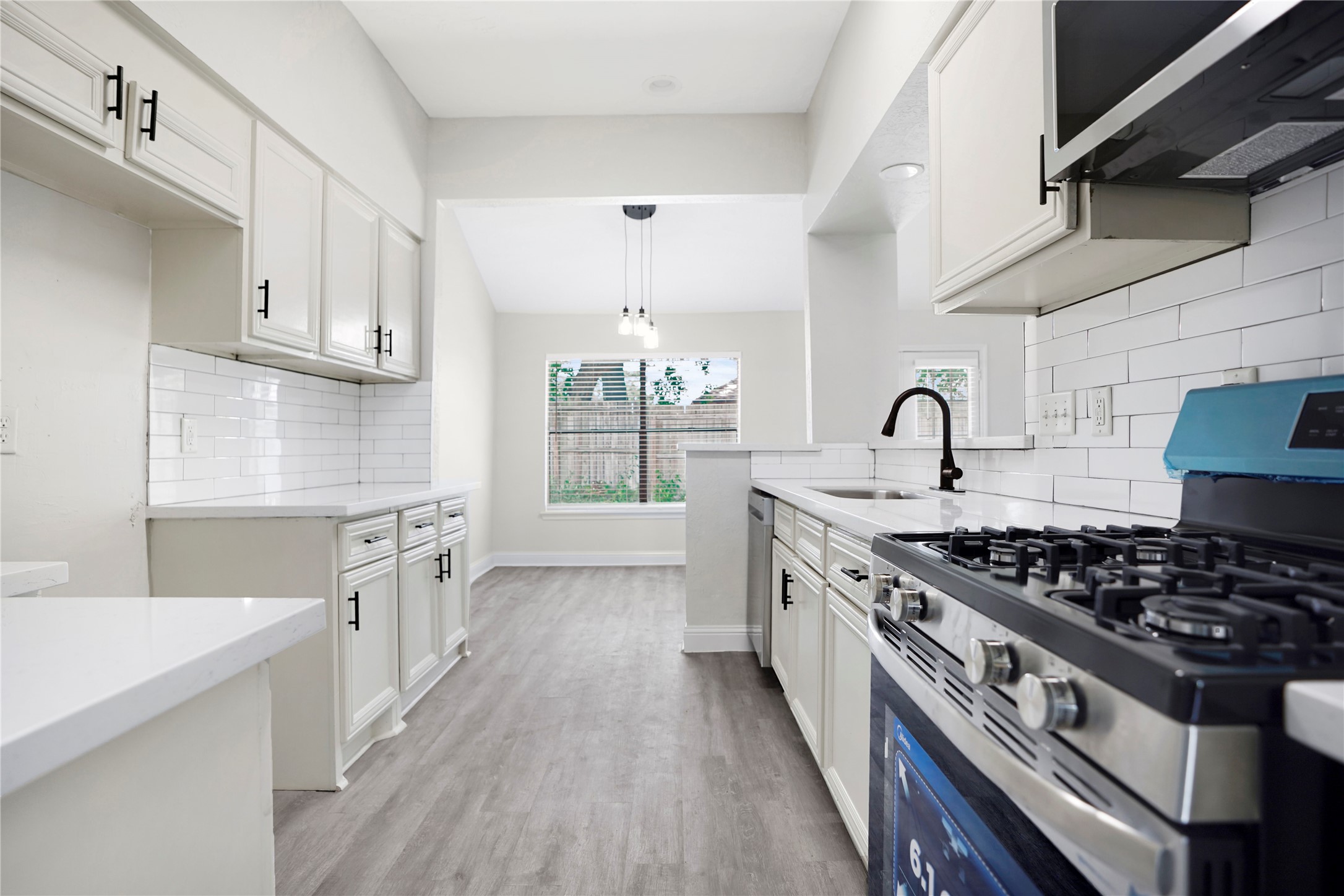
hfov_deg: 93.3
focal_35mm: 17
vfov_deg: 70.4
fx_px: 635
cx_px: 672
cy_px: 448
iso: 200
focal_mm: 17
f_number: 4
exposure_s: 1/60
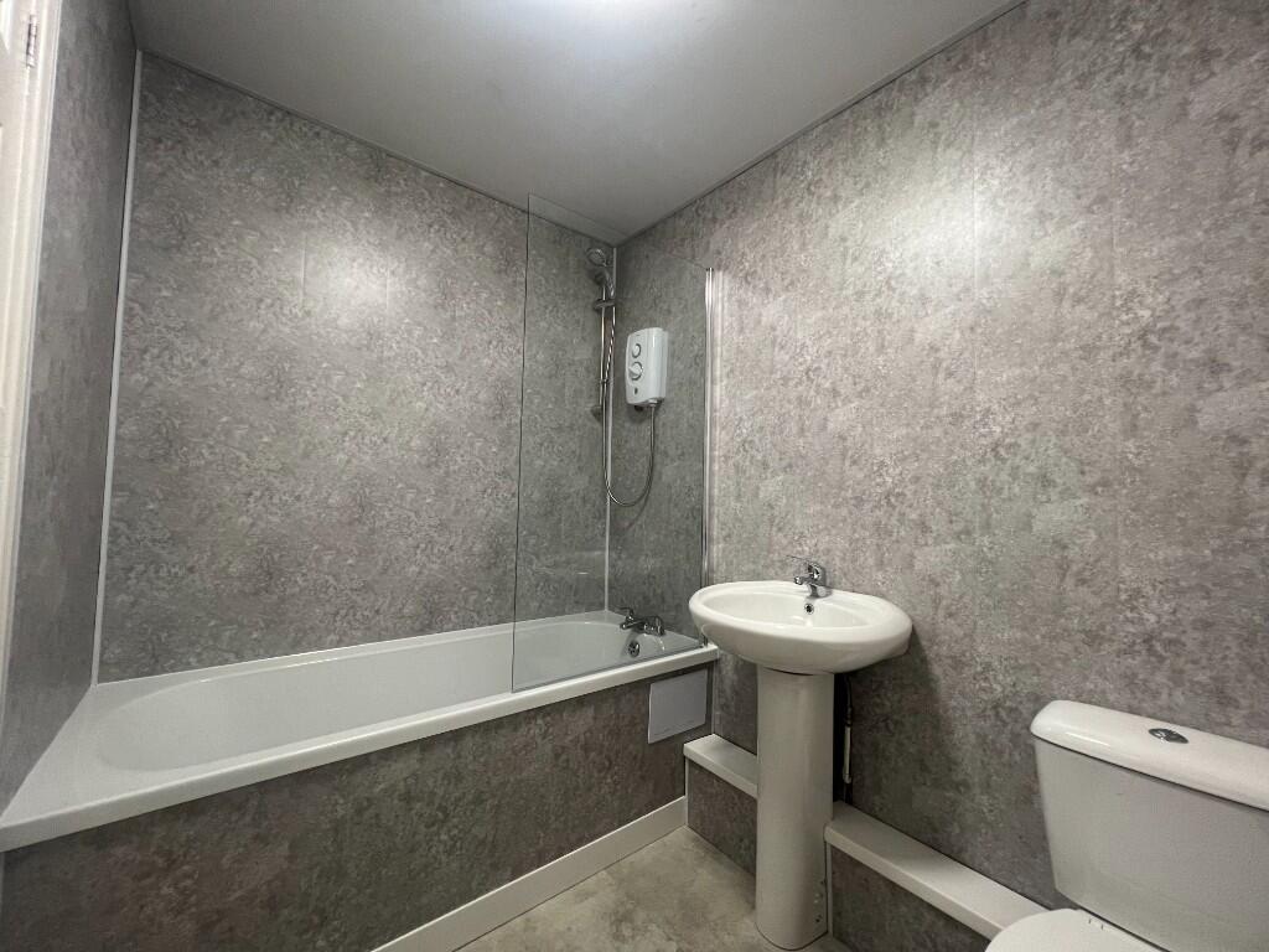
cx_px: 634
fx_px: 477
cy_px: 476
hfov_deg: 106.2
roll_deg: -1.3
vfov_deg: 89.9
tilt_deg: +1.8
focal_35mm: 13
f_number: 1.8
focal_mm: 1.57
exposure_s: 1/50
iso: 125
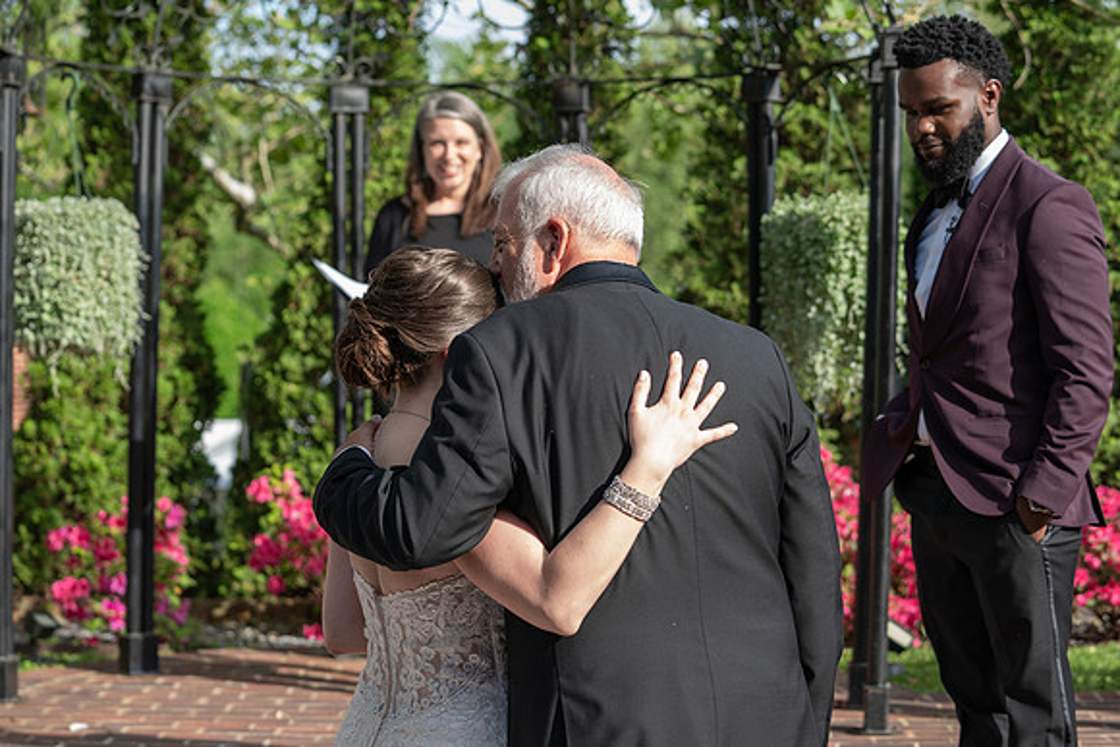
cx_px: 649
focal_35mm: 84
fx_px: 2618
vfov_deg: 16.2
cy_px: 383
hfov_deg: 24.1
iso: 64
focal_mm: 70
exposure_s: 1/200
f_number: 4
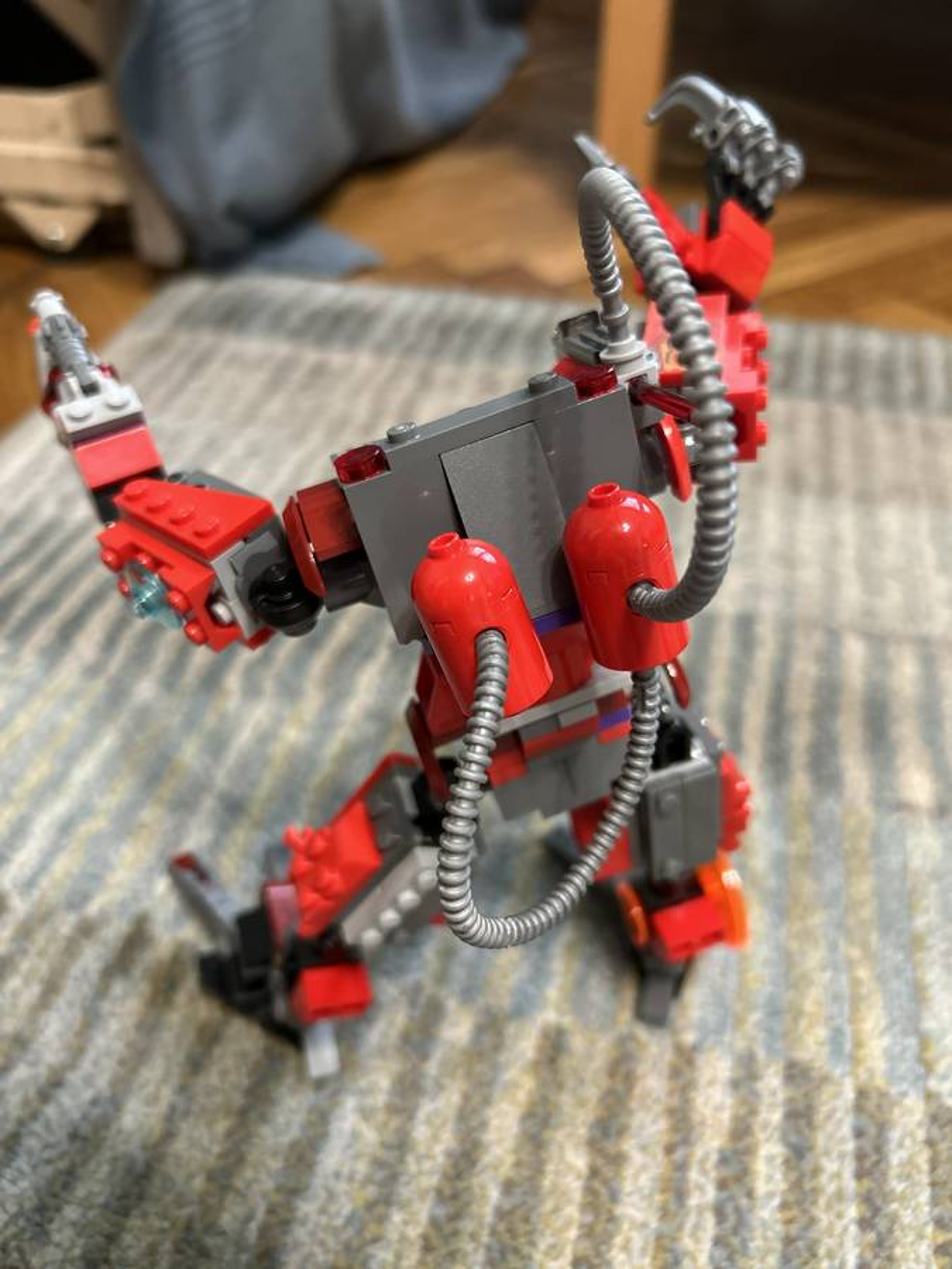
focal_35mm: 26
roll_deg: +0.6
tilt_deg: -42.0
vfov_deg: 67.3
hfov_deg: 53.1
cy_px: 634
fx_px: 953
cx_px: 476
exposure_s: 1/50
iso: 400
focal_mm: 5.7
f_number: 1.5
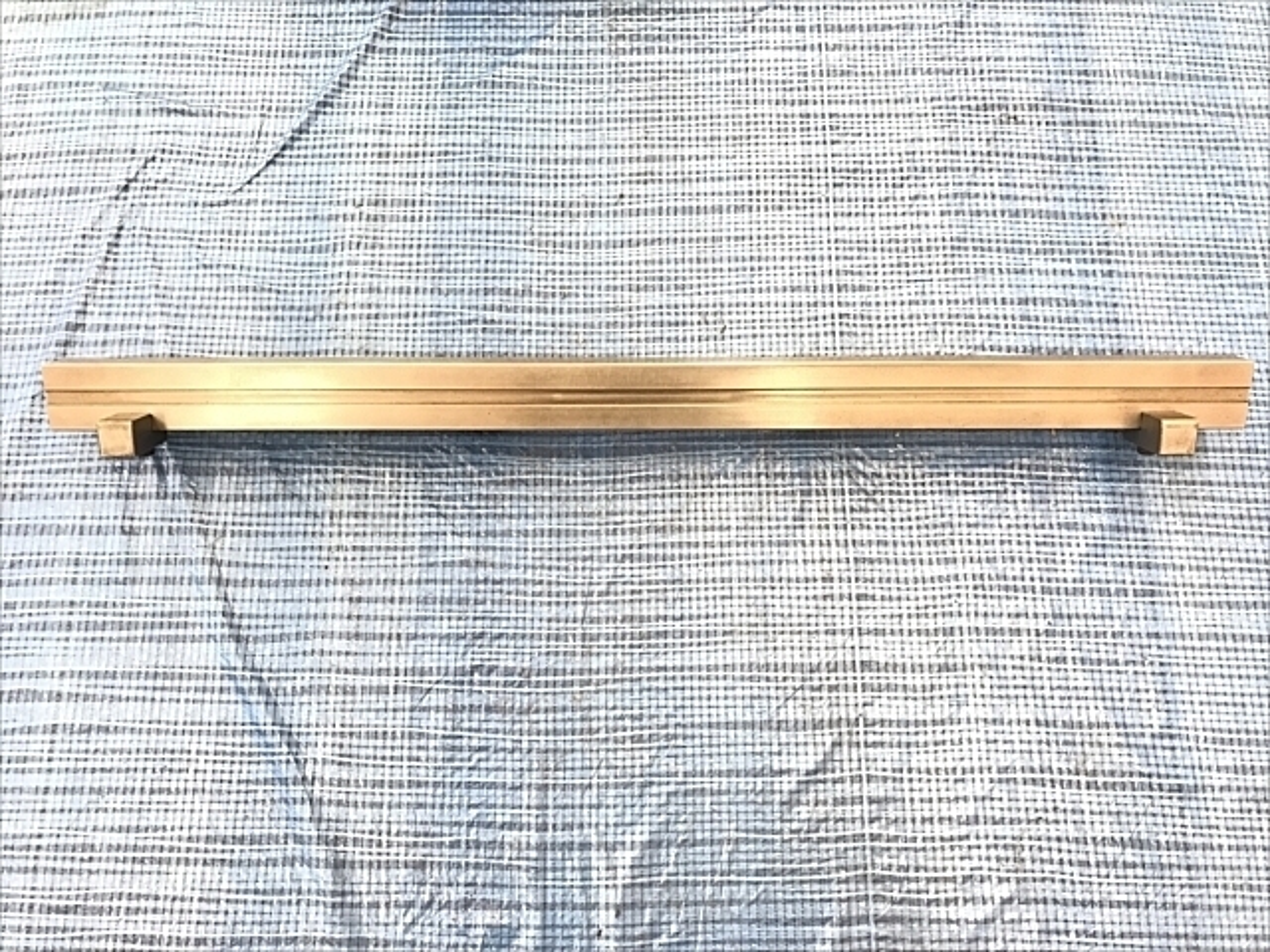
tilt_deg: -75.6
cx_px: 635
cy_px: 476
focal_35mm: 28
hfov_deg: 63.4
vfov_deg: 49.7
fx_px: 1027
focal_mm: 3.99
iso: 40
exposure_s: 1/30
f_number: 1.8
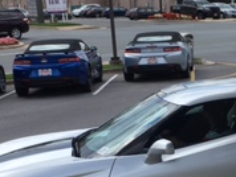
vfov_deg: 14.1
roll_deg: +1.8
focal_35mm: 104
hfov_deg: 18.7
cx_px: 184
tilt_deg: -14.7
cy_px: 153
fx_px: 710
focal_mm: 4.15
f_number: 2.2
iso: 25
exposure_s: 1/1326
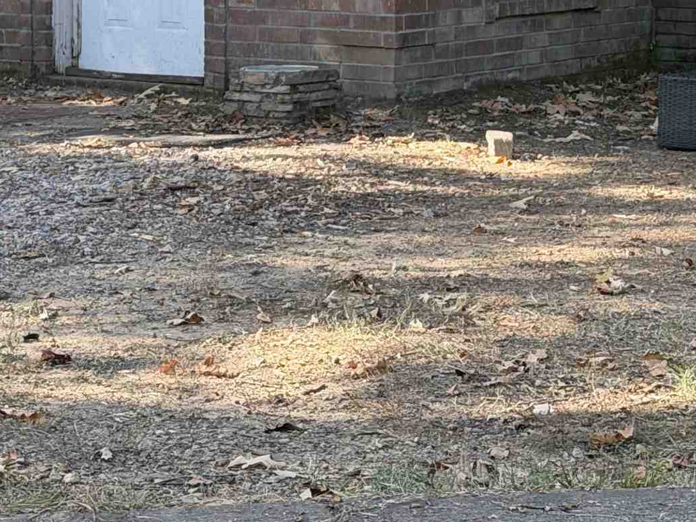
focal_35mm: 142
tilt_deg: -0.1
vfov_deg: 10.2
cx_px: 436
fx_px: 2856
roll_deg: -0.2
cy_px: -194
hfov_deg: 13.9
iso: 100
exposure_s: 1/587
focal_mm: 6.76
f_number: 1.78
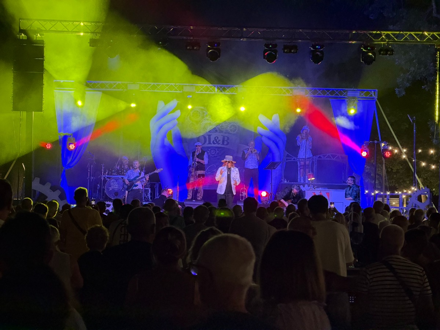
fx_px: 1271
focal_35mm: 100
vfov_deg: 14.8
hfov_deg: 19.6
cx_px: 220
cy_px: 165
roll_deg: -1.2
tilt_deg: +1.1
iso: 640
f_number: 2.8
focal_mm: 16.89
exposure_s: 1/67
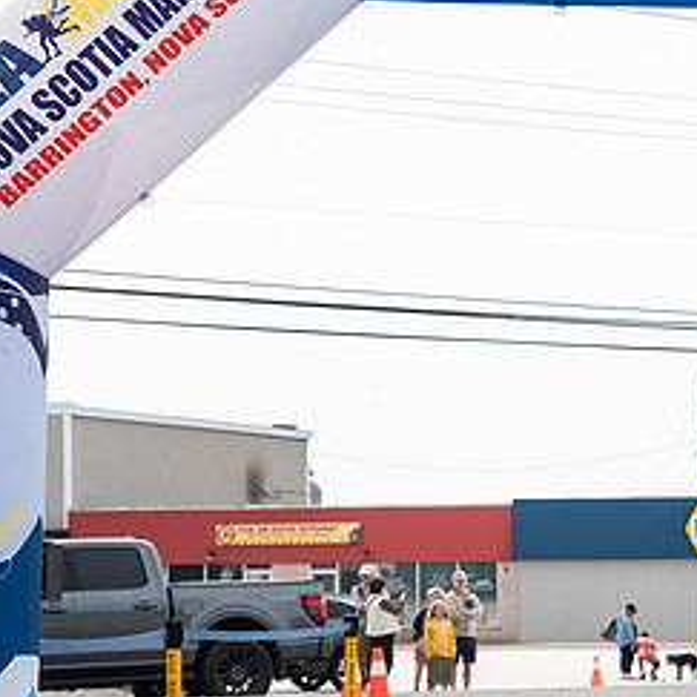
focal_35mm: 137
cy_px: 538
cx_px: 1053
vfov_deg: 12.7
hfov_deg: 12.1
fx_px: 3121
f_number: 4
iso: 800
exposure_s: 1/3200
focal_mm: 52
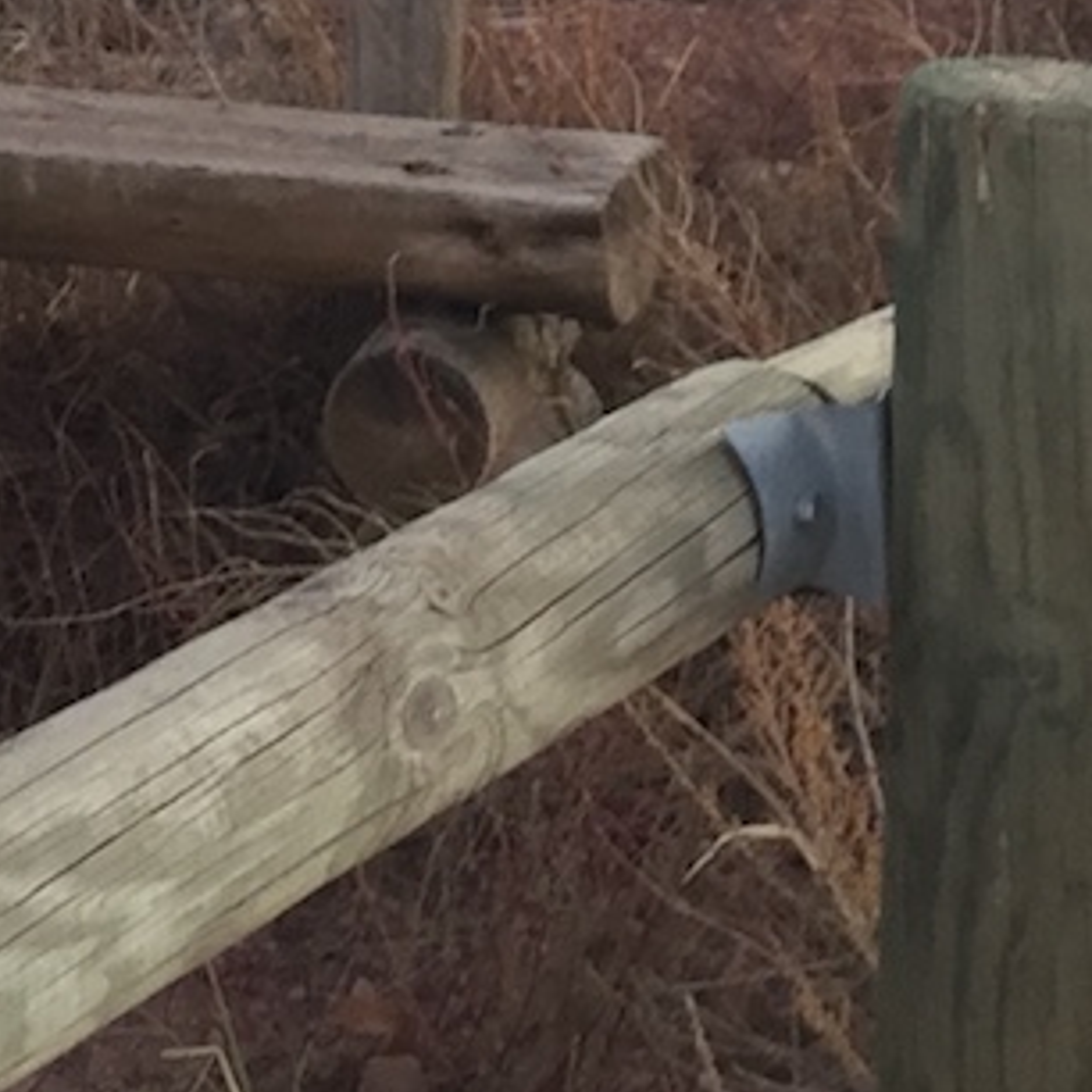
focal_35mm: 134
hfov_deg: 12.7
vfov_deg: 11.6
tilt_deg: +3.1
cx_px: -178
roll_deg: -0.3
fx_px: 4783
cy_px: -1124
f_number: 2.2
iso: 64
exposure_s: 1/33
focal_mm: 4.15
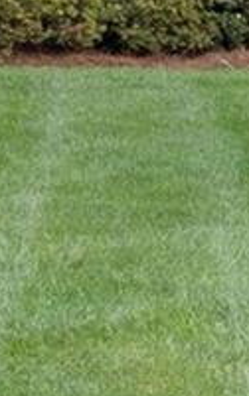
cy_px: -80
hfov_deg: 7.0
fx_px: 2026
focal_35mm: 187
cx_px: 10
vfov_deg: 11.0
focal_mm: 18
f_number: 13
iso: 100
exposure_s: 1/50
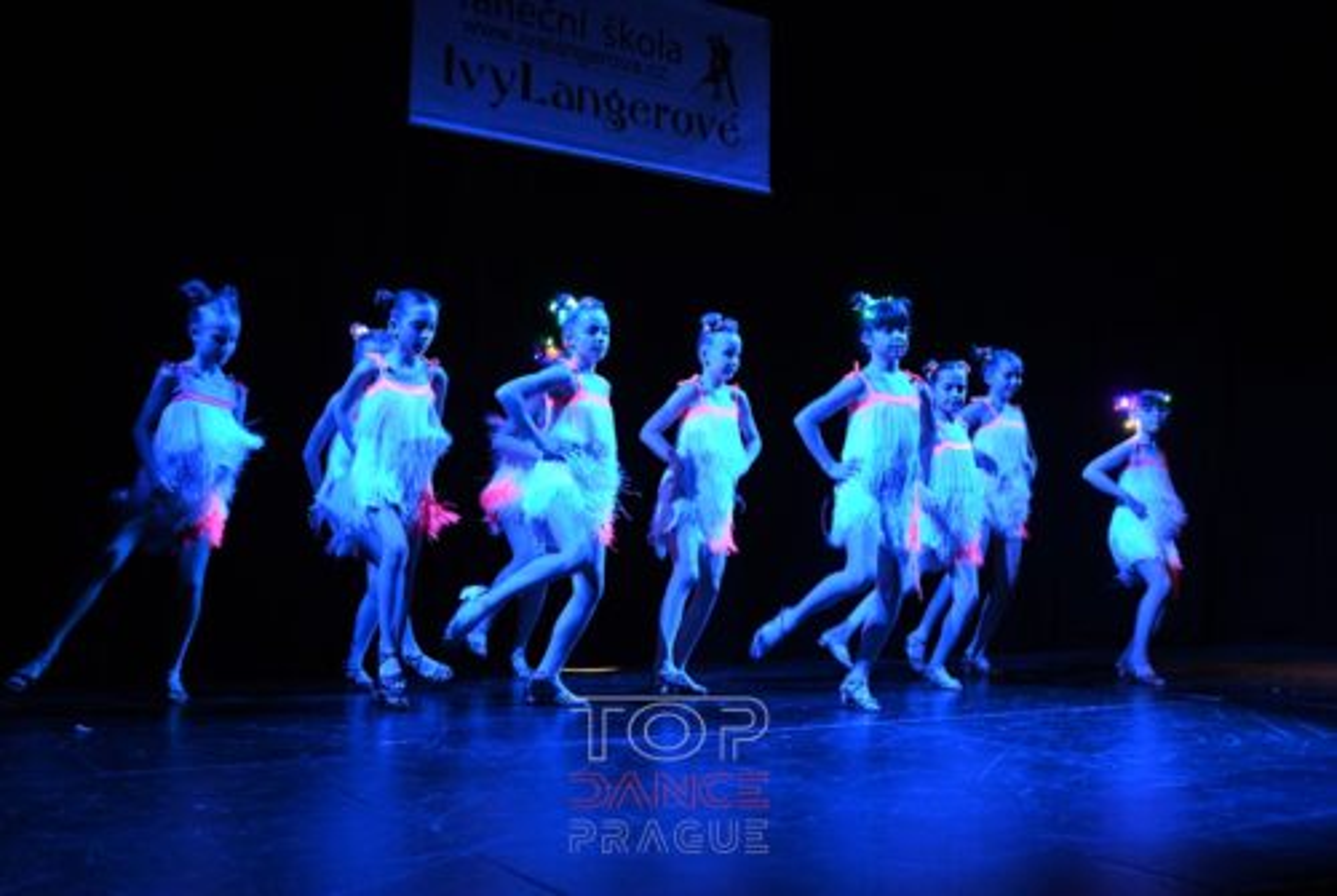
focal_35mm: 36
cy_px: 448
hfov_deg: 53.1
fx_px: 1339
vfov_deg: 37.0
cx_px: 668
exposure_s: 1/125
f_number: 3.8
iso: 6400
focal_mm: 24
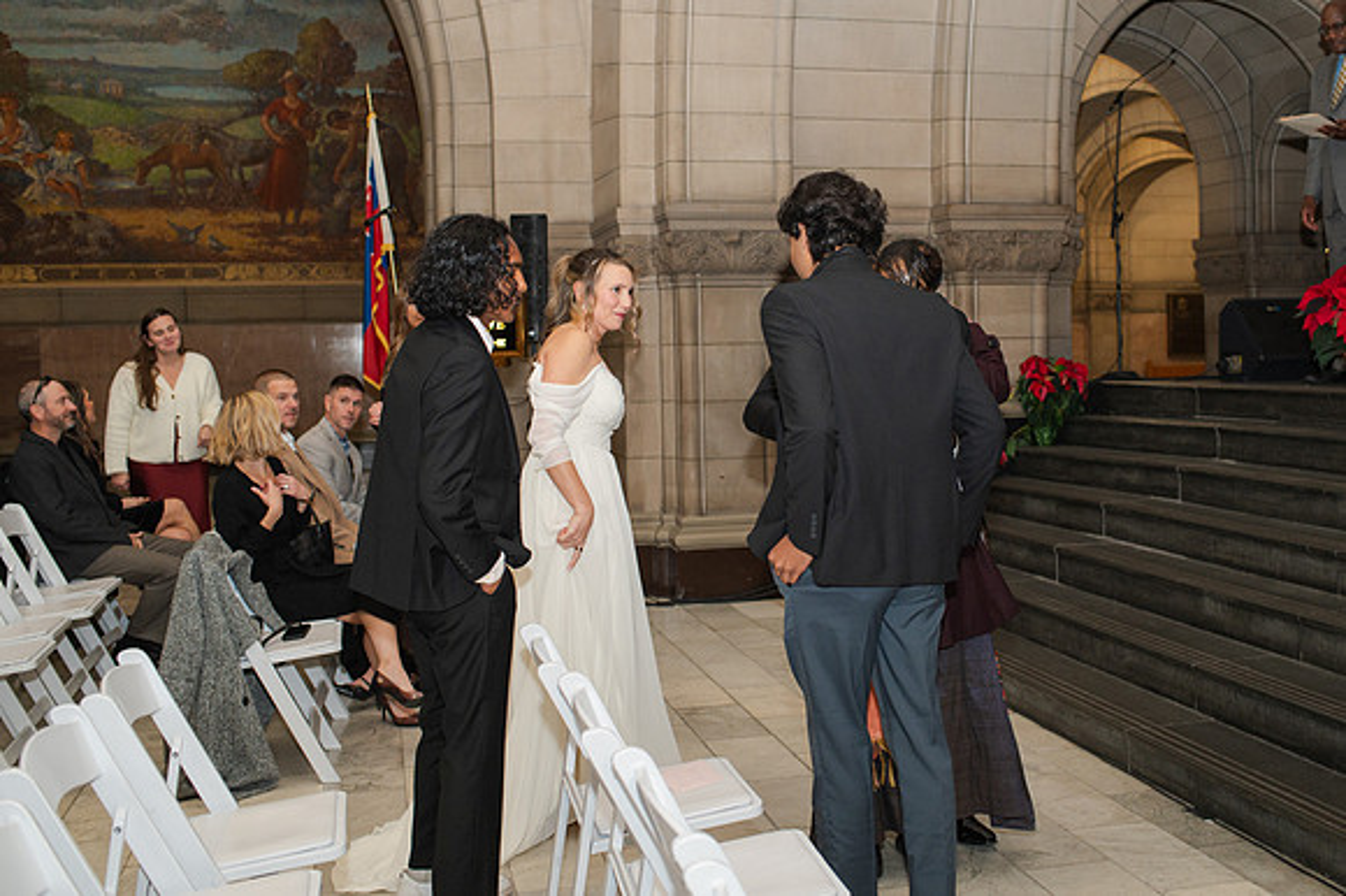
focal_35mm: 40
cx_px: 764
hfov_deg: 48.3
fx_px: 1498
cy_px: 387
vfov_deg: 33.3
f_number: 3.5
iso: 1000
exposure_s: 1/200
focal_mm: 35
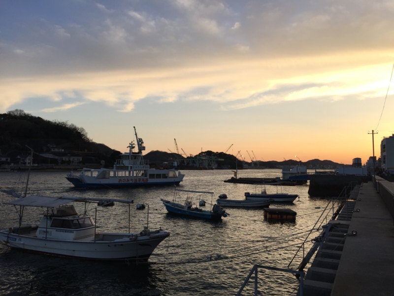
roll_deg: +0.8
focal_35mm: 29
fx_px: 330
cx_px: 197
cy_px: 148
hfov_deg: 61.7
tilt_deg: +2.6
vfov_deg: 48.2
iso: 32
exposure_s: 1/573
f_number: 2.2
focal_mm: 4.15
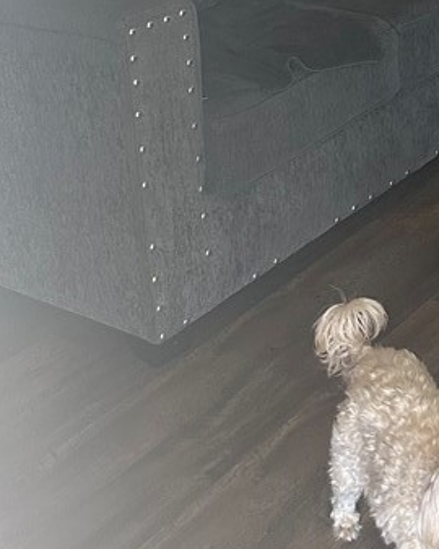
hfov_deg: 20.2
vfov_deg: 22.7
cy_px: -237
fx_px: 1154
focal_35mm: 71
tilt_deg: -4.9
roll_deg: +2.7
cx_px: 522
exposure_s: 1/60
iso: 320
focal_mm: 6.86
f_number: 1.78
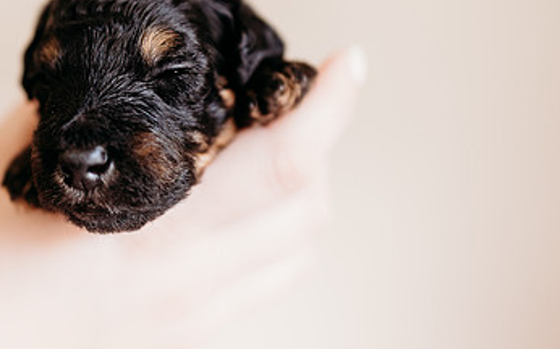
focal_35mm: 41
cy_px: 95
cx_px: 120
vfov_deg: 30.8
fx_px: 626
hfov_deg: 46.0
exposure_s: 1/125
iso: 200
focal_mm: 24
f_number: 2.2
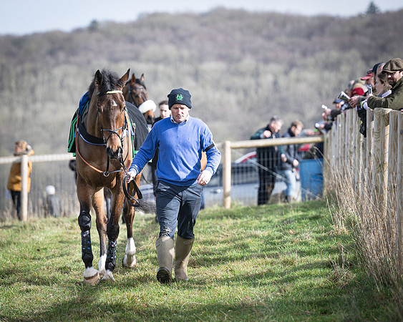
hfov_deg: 8.0
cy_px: 152
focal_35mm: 243
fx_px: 2893
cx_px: 176
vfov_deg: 6.4
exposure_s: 1/1250
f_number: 2.8
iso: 160
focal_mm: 130
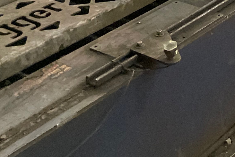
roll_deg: -3.4
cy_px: -117
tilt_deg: -13.8
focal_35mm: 95
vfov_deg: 13.1
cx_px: 342
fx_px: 620
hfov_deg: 19.1
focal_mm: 4.2
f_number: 1.6
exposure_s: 1/30
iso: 640
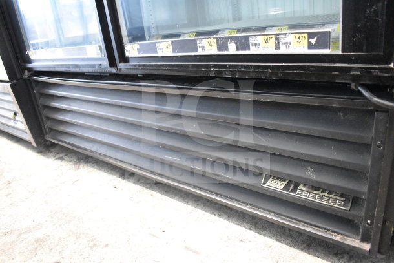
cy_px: 132
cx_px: 197
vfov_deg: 48.0
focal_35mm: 27
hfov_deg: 67.4
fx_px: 296
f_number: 3.5
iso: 9000
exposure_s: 1/30
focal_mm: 18
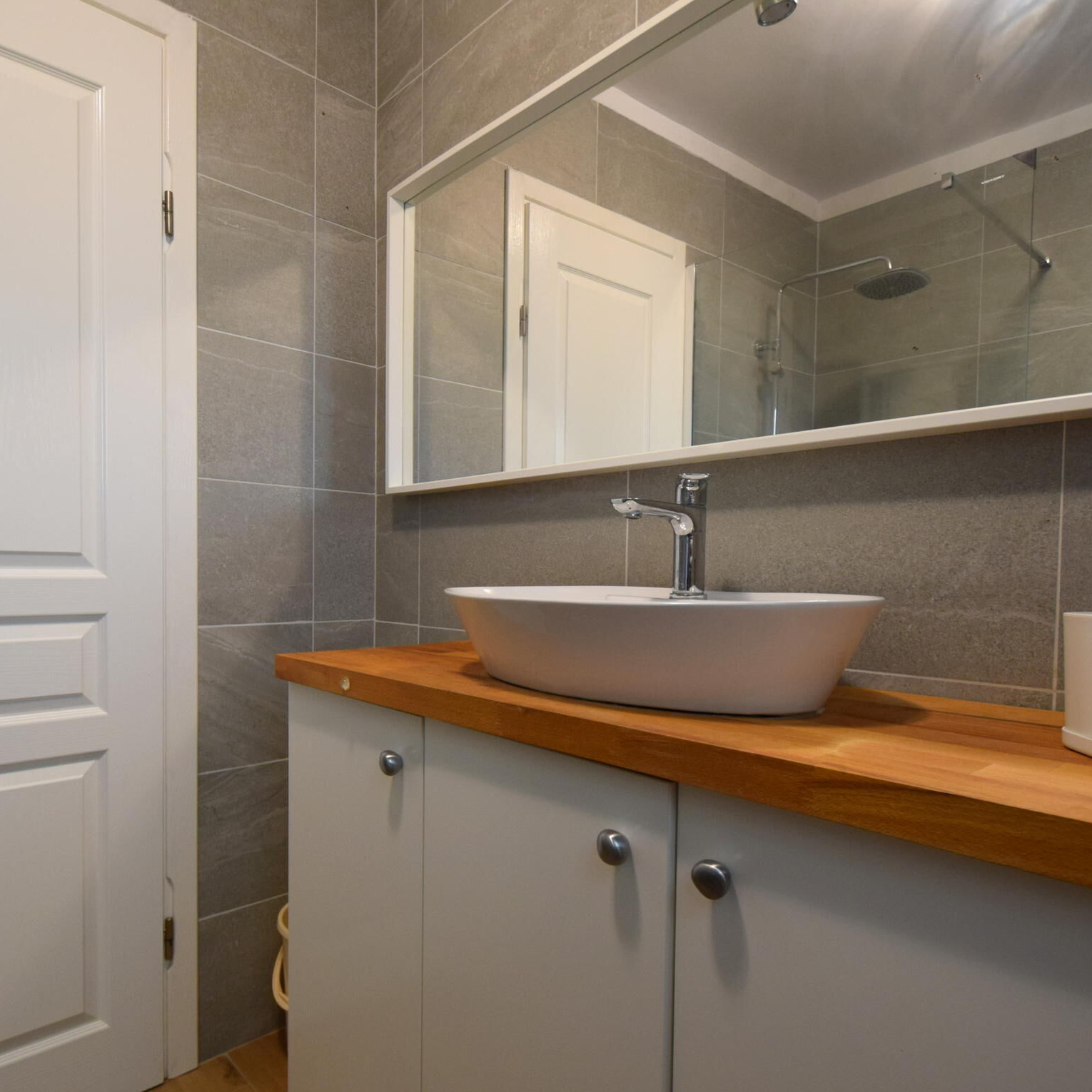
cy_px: 570
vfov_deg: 74.8
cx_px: 512
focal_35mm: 20
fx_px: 714
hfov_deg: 74.7
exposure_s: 1/60
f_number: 4
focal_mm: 10
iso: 800
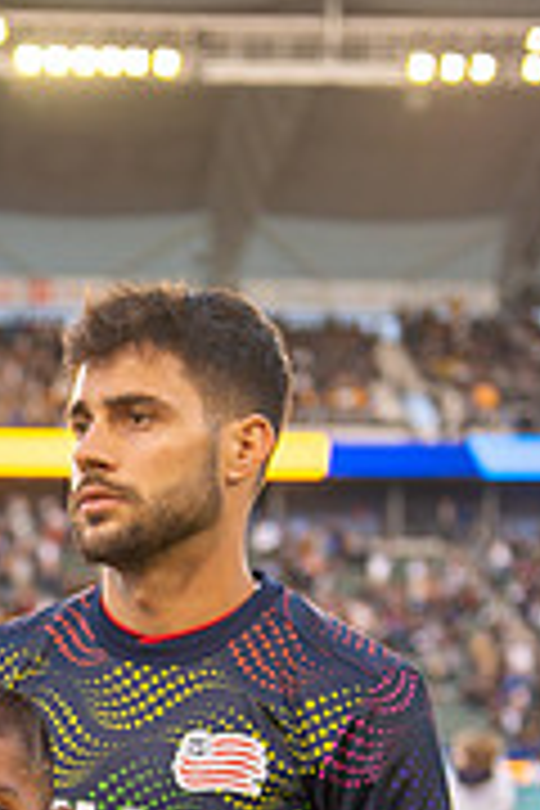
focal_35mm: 110
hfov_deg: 12.3
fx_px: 2475
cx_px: -18
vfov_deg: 18.0
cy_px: 860
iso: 200
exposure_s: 1/800
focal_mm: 44
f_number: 2.8
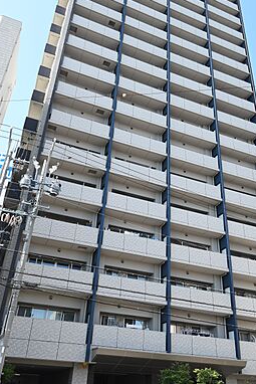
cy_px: 188
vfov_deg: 57.2
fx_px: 352
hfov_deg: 40.0
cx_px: 141
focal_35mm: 33
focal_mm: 14
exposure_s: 1/125
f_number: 6.3
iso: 100
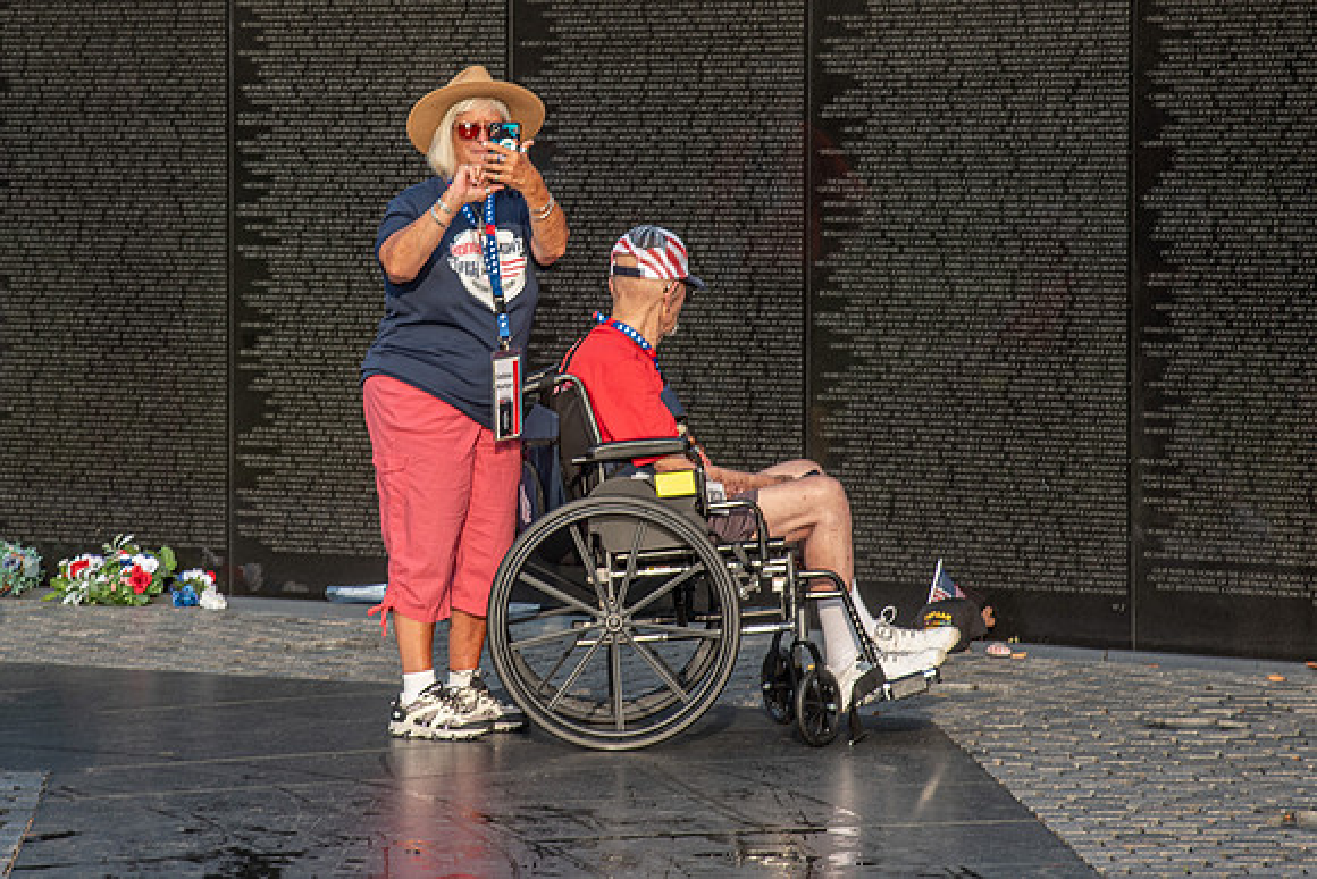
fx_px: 5681
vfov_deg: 8.8
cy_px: 290
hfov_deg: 13.2
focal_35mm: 155
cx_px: 513
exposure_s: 1/125
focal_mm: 100
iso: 160
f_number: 9
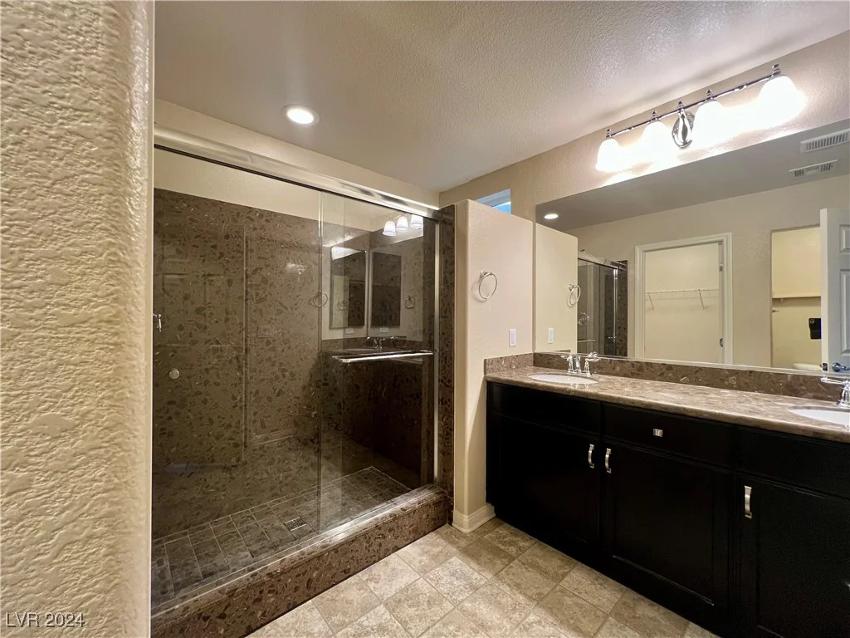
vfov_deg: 89.9
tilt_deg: -1.8
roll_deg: -0.1
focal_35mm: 13
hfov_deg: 106.2
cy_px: 319
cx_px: 425
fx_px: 319
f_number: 1.8
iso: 160
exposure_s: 1/60
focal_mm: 1.57
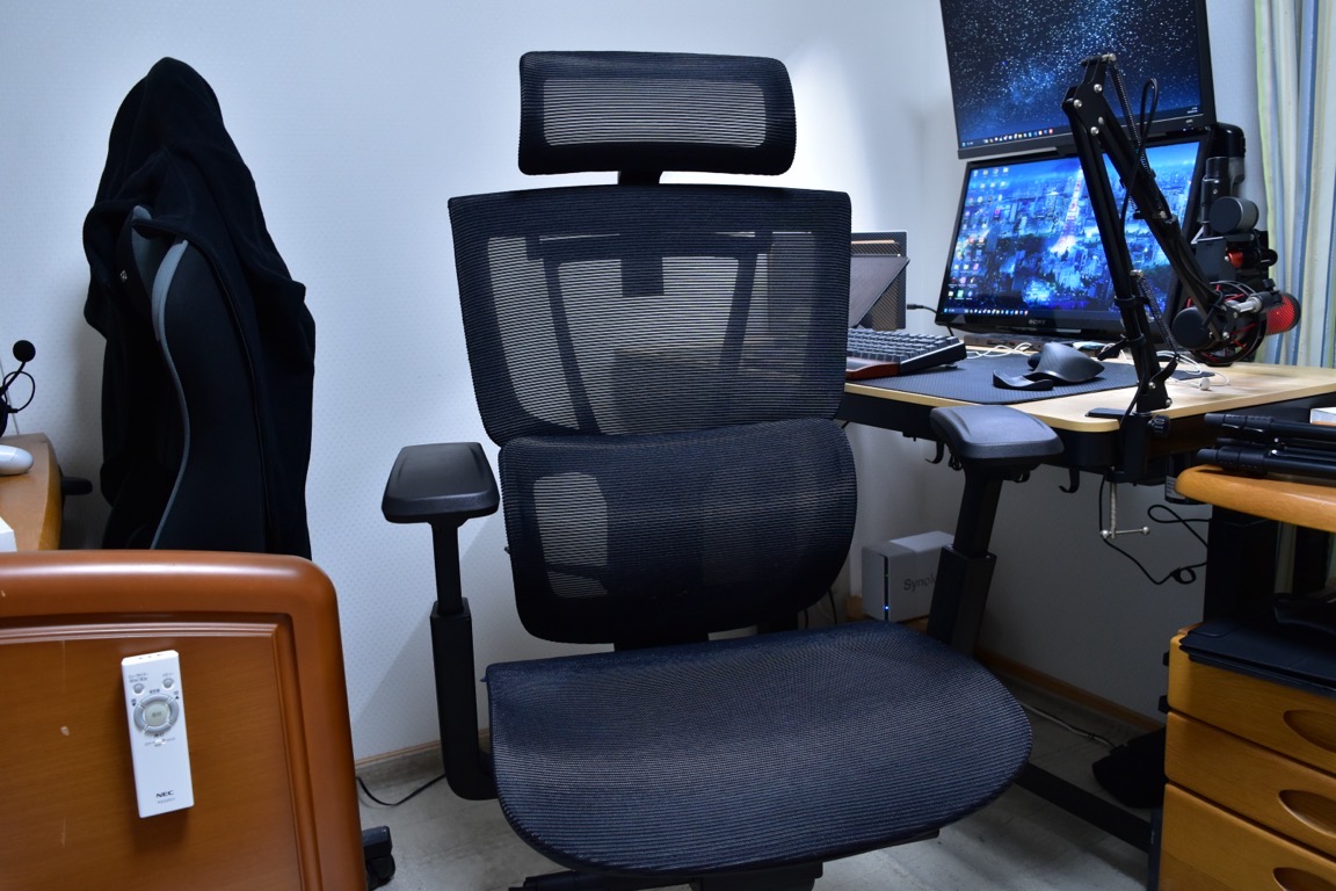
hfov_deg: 61.9
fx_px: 1113
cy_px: 446
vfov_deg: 43.6
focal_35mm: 30
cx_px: 668
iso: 800
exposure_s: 1/30
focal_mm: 20
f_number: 5.6
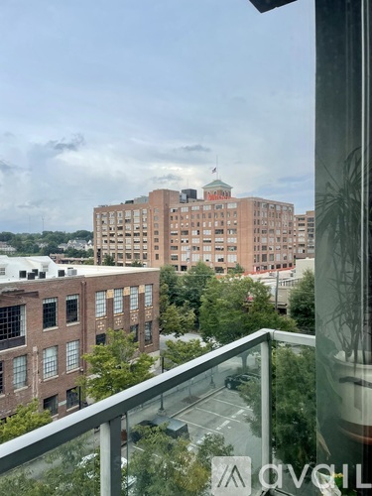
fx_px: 373
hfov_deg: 53.1
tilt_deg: -0.6
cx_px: 186
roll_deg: +0.7
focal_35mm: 26
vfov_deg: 67.3
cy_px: 248
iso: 32
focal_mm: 4.2
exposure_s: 1/764
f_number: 1.6
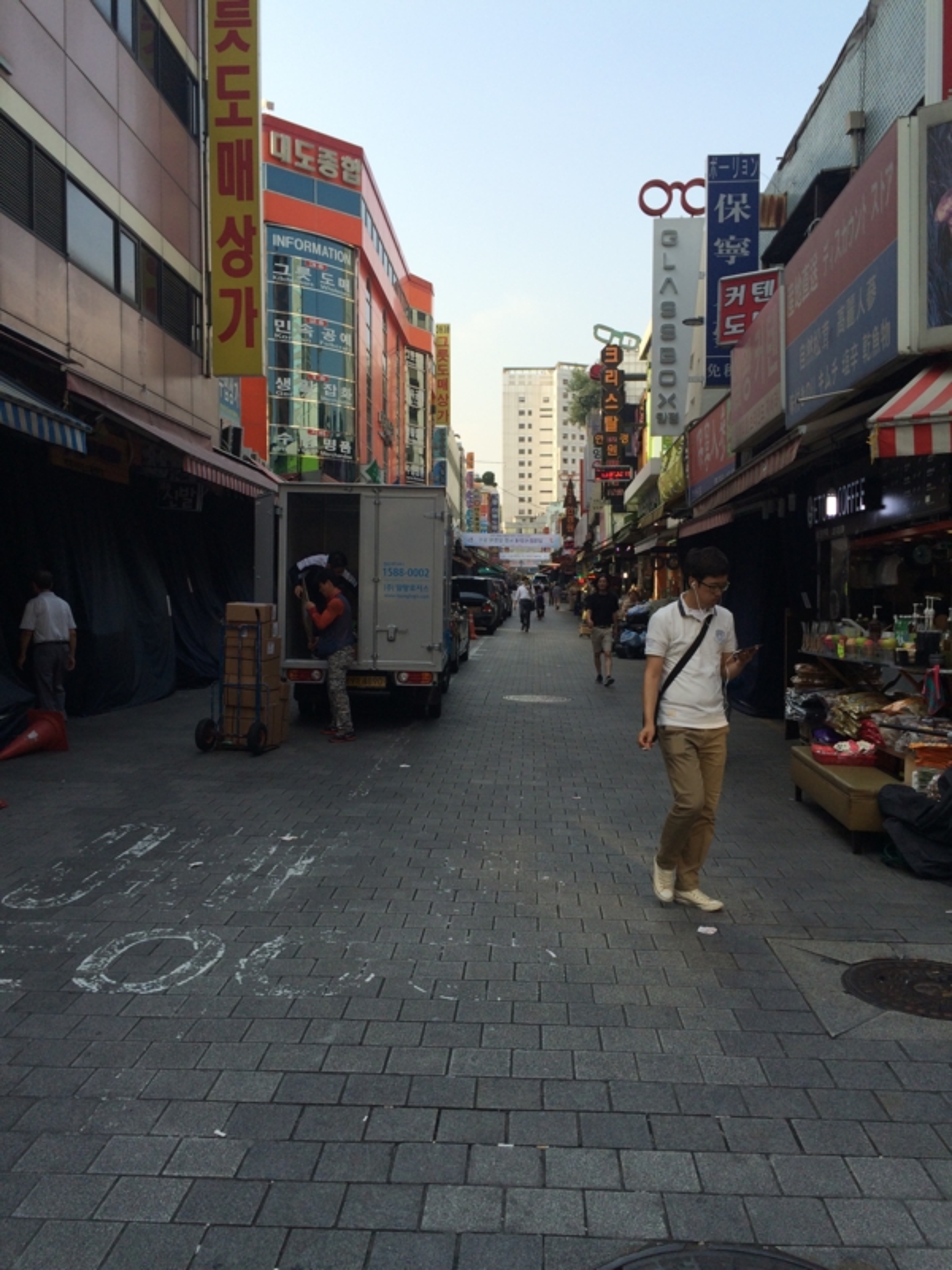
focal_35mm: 29
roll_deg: +0.2
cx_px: 476
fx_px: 1063
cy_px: 635
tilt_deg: -3.9
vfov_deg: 61.7
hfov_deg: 48.2
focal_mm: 4.15
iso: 32
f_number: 2.2
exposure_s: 1/789
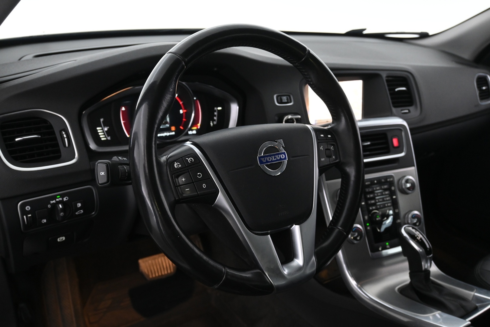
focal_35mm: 32
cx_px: 245
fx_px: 439
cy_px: 164
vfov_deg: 40.8
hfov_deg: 58.3
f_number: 4
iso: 1600
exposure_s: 1/30
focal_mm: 21.5
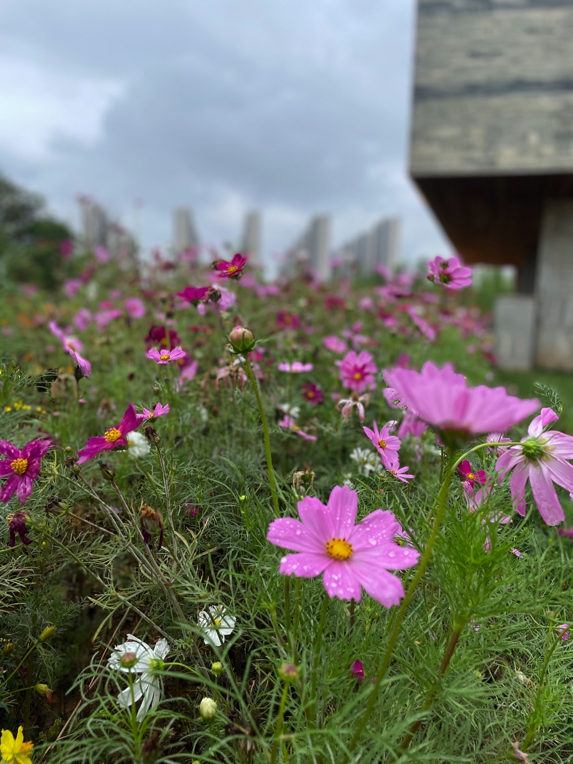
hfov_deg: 53.1
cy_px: 382
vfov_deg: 67.3
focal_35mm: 26
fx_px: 574
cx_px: 286
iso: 50
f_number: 1.6
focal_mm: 4.2
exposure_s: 1/1435
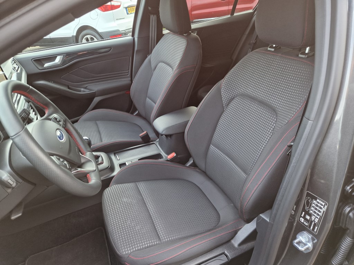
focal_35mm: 23
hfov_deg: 73.9
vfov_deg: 58.9
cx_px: 177
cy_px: 132
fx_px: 235
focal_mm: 5.4
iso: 200
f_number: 1.8
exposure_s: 1/100
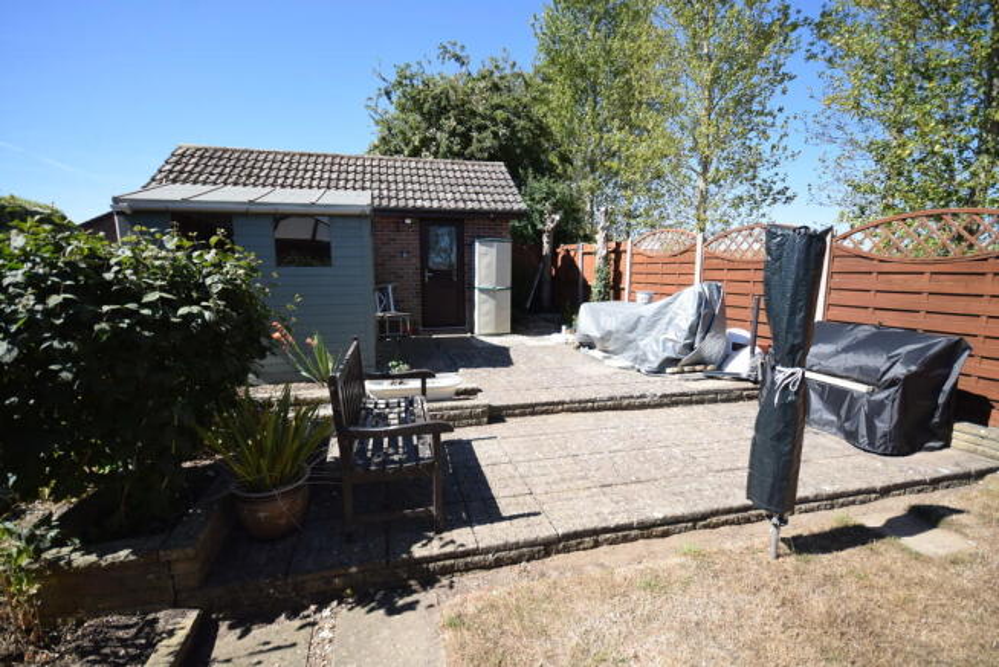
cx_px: 500
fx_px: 417
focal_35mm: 15
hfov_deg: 100.4
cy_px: 334
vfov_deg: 77.4
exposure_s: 1/1250
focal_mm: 10
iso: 400
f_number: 5
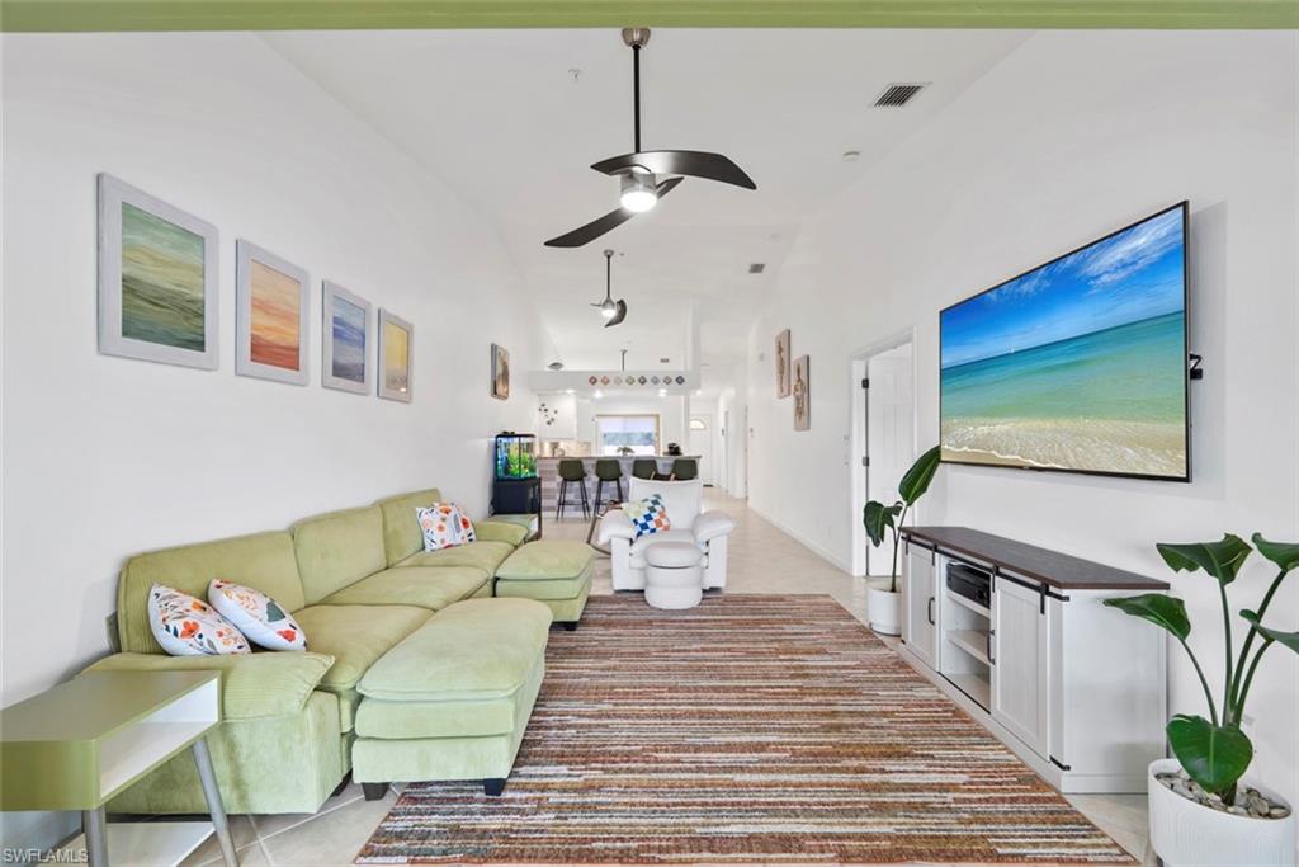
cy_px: 434
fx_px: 595
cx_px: 650
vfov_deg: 72.1
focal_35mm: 16
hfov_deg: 95.0
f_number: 9
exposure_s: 1
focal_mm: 16.5
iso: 100
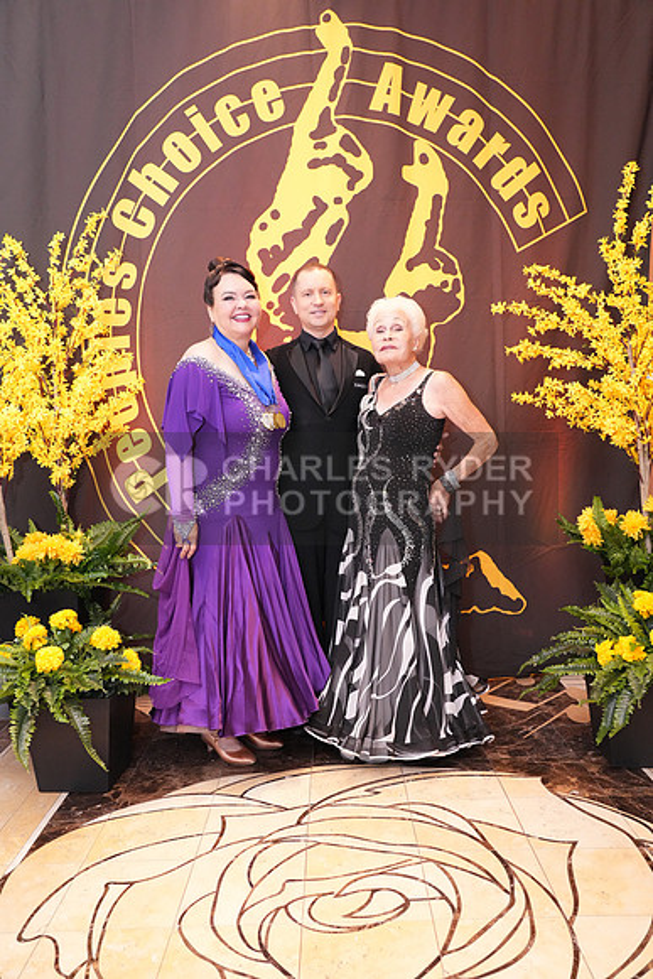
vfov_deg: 65.5
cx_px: 326
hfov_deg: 46.4
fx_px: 761
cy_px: 490
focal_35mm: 28
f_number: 4.5
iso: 6400
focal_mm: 28
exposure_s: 1/200
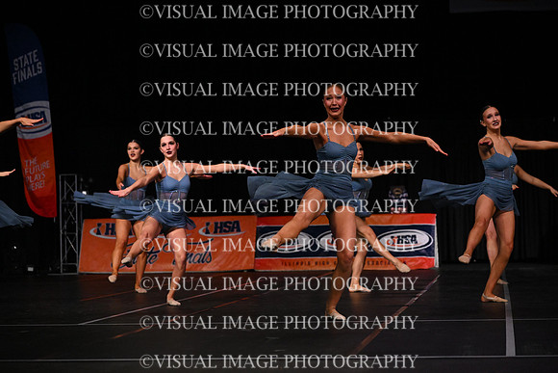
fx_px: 1473
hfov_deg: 21.5
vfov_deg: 14.4
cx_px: 279
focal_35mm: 95
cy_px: 186
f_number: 4
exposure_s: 1/1000
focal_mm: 95
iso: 8000
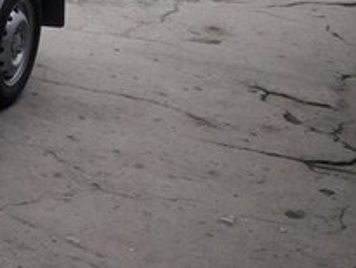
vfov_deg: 16.3
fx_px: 926
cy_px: 44
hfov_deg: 18.9
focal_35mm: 90
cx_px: -194
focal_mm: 3.7
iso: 40
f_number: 1.9
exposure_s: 1/251
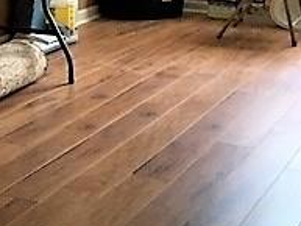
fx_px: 835
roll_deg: -0.2
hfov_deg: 20.3
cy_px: -78
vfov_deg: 14.7
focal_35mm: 96
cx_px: 75
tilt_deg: -3.1
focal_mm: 4.15
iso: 125
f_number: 2.2
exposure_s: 1/30
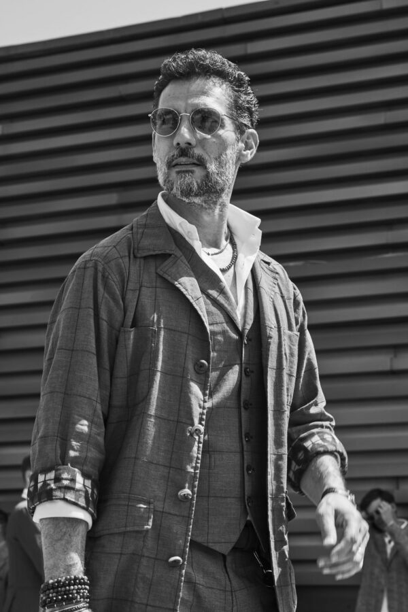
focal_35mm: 78
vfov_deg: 26.0
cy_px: 306
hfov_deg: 17.5
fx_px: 1326
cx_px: 204
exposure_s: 1/200
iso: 100
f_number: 9
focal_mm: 78
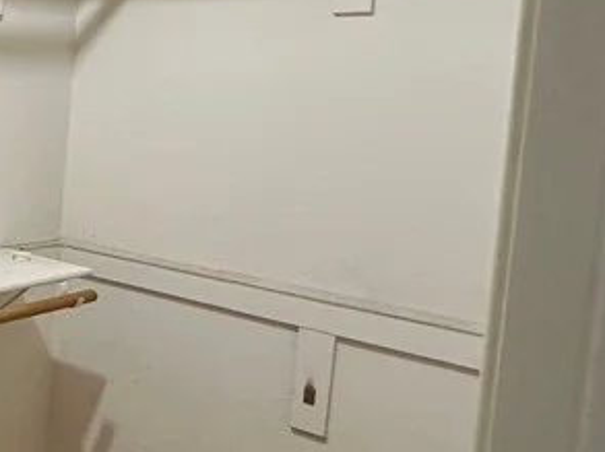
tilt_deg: -4.4
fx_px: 855
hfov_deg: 27.3
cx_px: -299
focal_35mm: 49
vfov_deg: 29.3
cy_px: 138
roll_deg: -2.1
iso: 160
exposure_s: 1/120
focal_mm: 2.22
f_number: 2.2
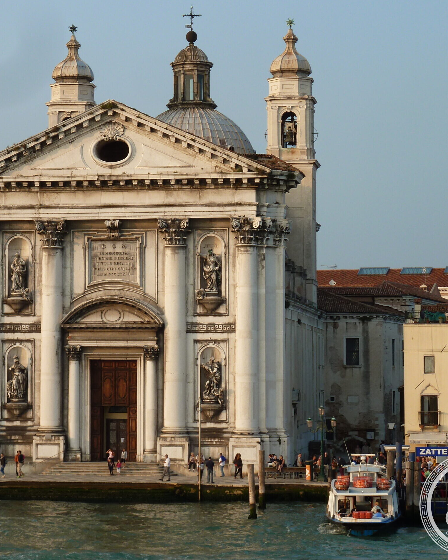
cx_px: 152
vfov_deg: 16.3
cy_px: 279
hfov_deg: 13.1
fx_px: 1956
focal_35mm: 118
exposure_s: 1/200
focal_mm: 14.7
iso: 80
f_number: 4.3
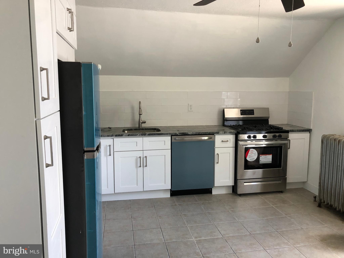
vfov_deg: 49.7
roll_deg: -0.1
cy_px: 129
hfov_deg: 63.4
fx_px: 278
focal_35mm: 28
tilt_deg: -6.8
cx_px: 172
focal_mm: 4
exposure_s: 1/30
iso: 32
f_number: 1.8
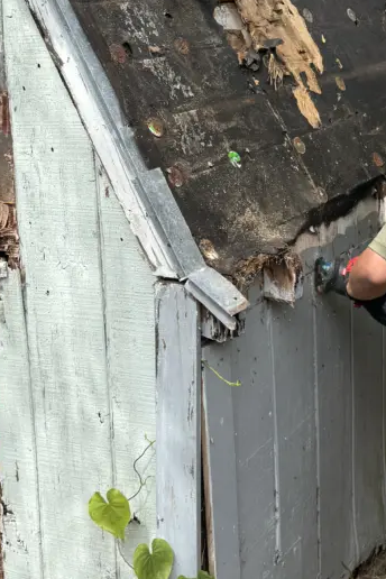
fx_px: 933
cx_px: 293
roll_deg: +0.0
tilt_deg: -13.7
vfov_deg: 34.2
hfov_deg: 23.1
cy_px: 197
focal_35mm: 58
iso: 80
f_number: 1.78
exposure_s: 1/1311
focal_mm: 6.76
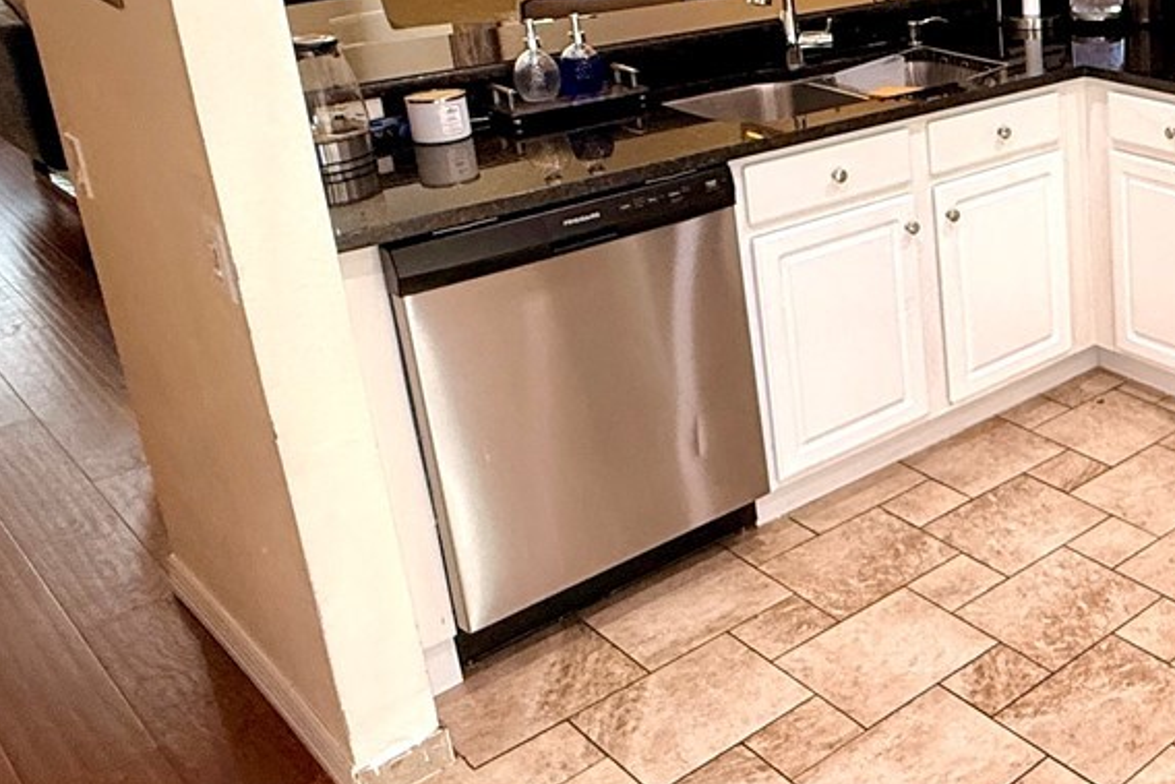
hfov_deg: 38.0
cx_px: 1338
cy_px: 128
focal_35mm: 41
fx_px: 1338
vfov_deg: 31.6
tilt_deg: -13.2
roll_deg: -0.2
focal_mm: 2.22
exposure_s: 1/120
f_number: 2.2
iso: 200
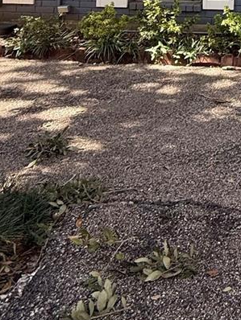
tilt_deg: +3.0
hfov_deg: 22.4
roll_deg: -1.7
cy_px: -121
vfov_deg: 27.8
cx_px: 359
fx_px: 501
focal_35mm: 54
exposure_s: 1/107
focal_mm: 2.22
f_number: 2.2
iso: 64
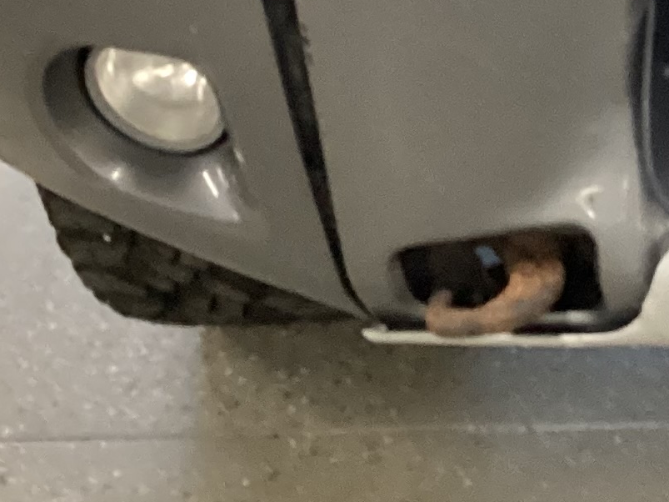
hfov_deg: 14.2
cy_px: -193
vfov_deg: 11.4
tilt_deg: -23.2
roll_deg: +0.9
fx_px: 2435
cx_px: 1118
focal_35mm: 126
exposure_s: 1/40
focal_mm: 3.3
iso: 400
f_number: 2.4
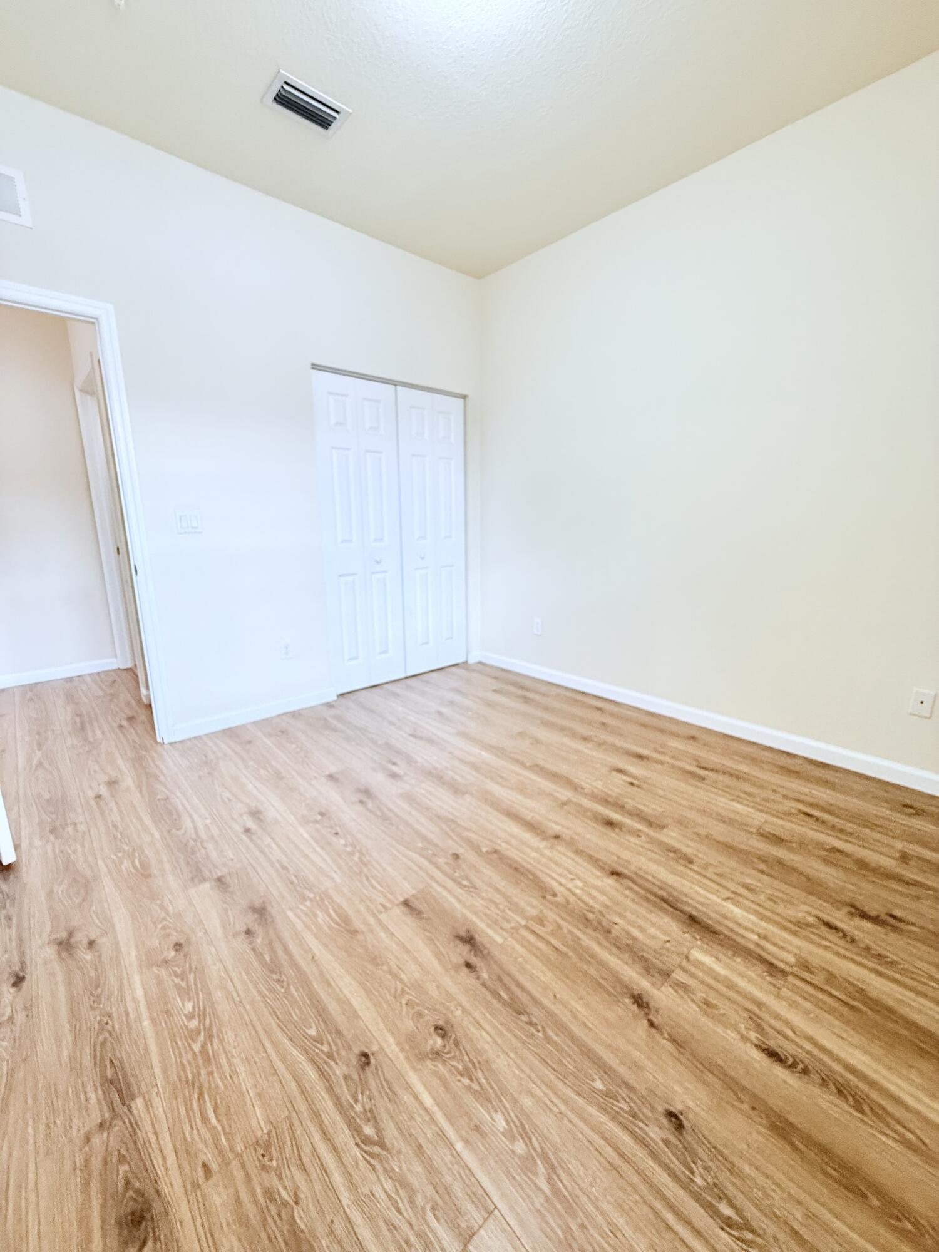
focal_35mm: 14
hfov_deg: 85.7
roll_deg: -0.1
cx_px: 470
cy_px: 626
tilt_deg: -12.3
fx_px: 506
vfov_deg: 102.1
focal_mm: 2.22
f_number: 2.2
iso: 320
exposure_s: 1/60
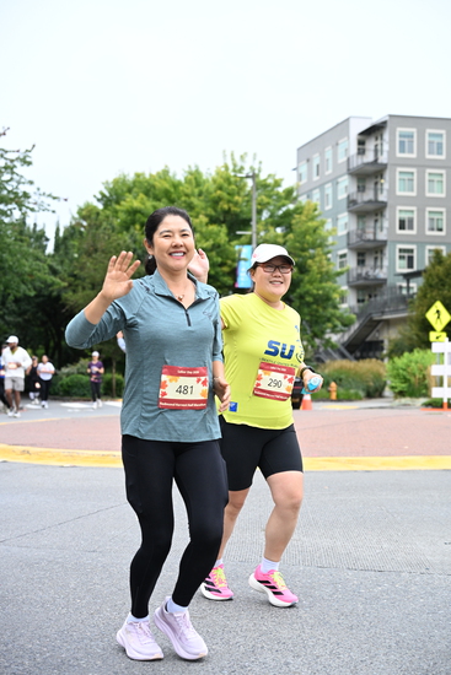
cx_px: 226
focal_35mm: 61
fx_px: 1145
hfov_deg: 22.3
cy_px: 338
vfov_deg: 32.9
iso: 1600
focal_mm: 61
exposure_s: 1/640
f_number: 4
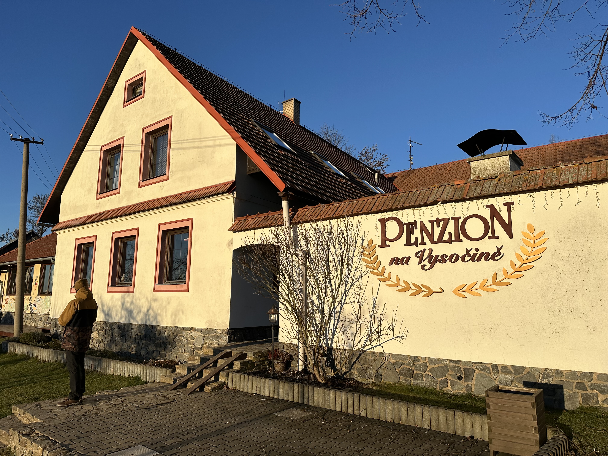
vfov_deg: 56.8
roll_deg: -0.5
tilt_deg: +9.1
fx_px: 422
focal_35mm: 24
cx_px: 304
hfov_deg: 71.6
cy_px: 228
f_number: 1.78
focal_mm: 6.86
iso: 80
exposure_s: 1/6211
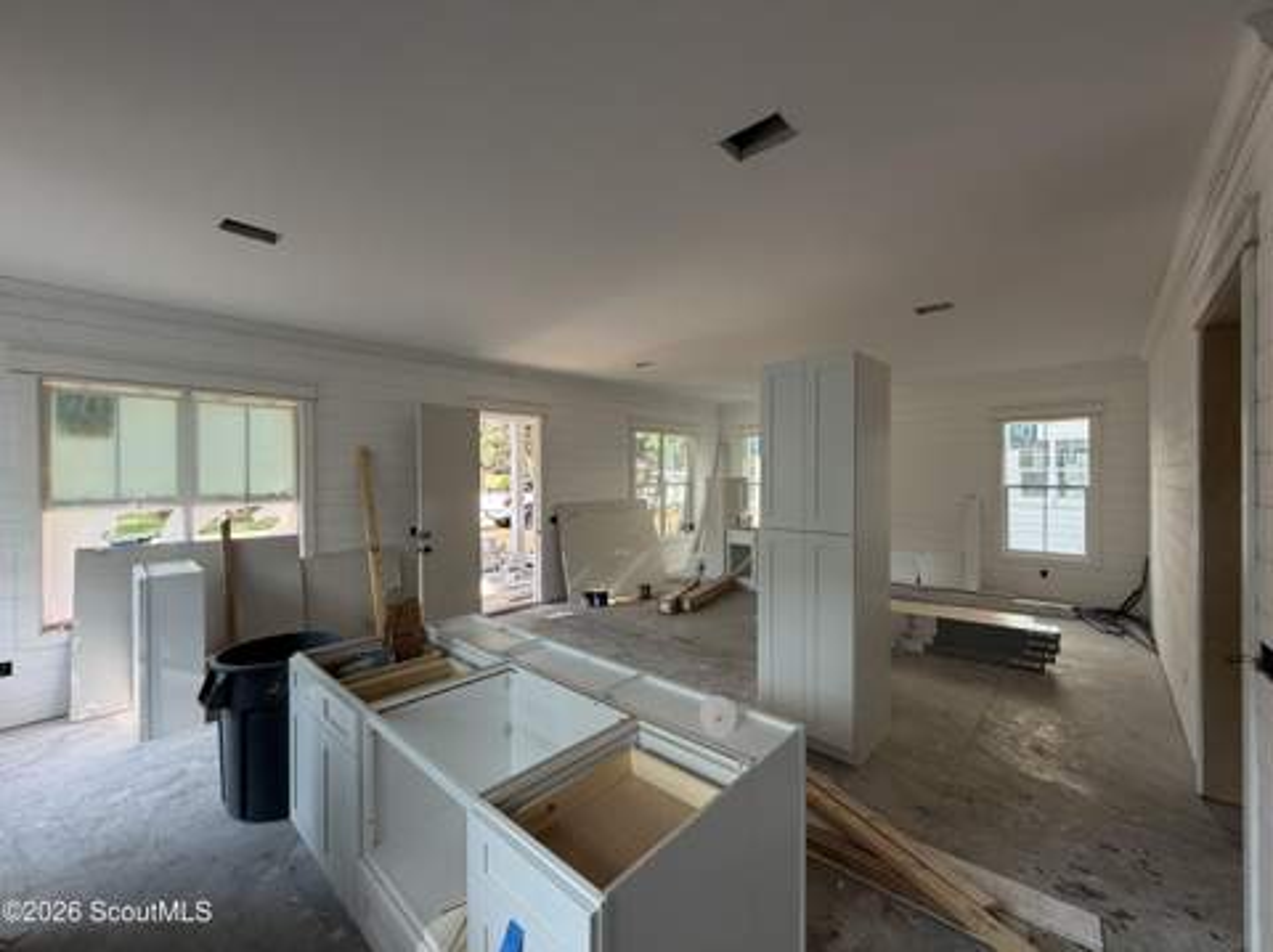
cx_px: 636
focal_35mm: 14
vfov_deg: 85.6
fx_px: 514
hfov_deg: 102.1
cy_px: 476
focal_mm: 2.22
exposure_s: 1/121
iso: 100
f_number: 2.2
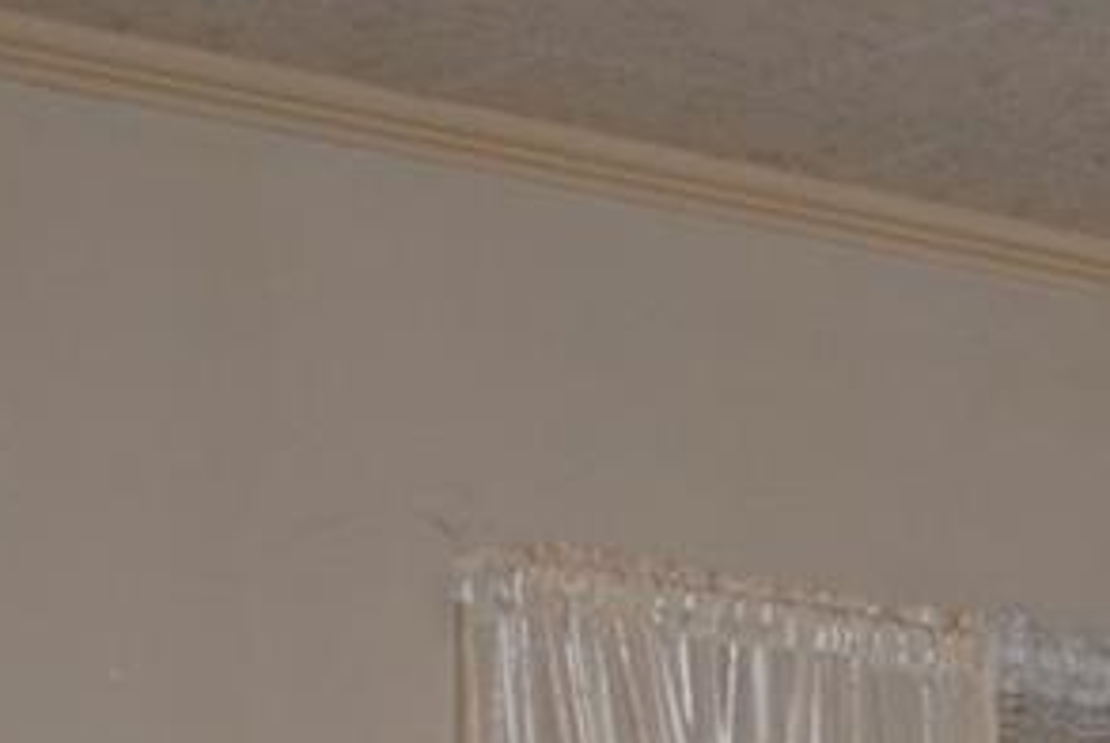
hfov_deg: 10.0
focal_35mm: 189
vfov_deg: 6.5
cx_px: 2262
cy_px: 2411
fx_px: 5833
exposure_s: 1/60
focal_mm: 18
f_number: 3.5
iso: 200
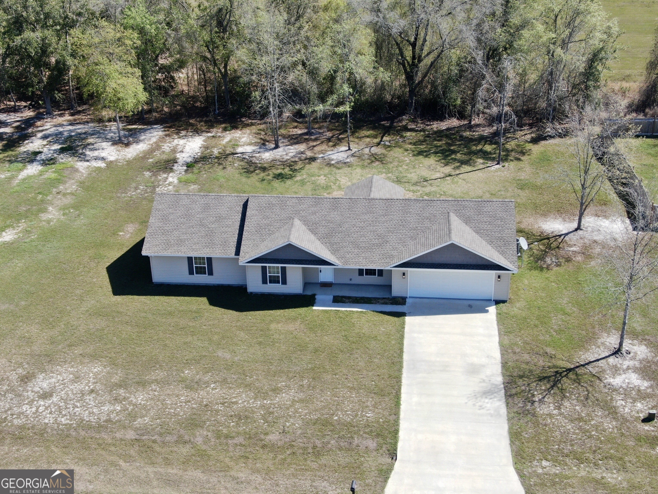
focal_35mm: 48
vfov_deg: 30.3
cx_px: 329
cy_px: 247
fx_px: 912
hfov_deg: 39.7
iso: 100
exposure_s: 1/400
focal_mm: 8.6
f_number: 3.8
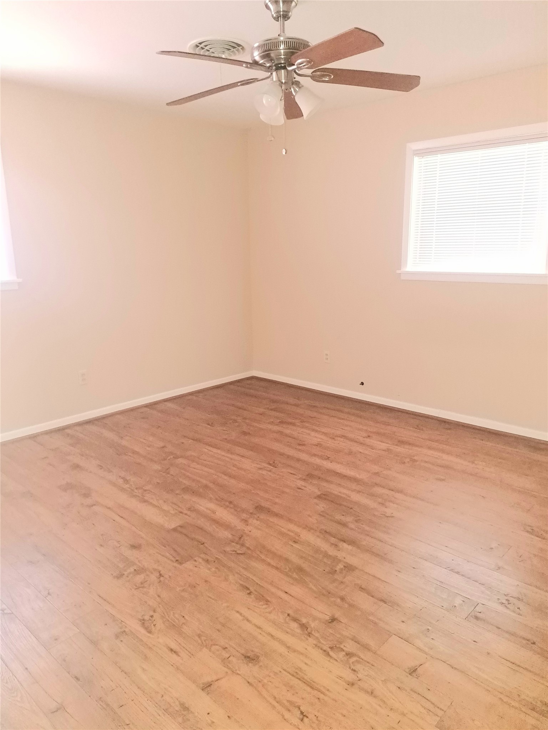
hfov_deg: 56.8
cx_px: 274
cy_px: 365
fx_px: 506
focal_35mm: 24
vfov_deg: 71.6
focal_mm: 5.23
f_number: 1.8
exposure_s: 1/20
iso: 2000
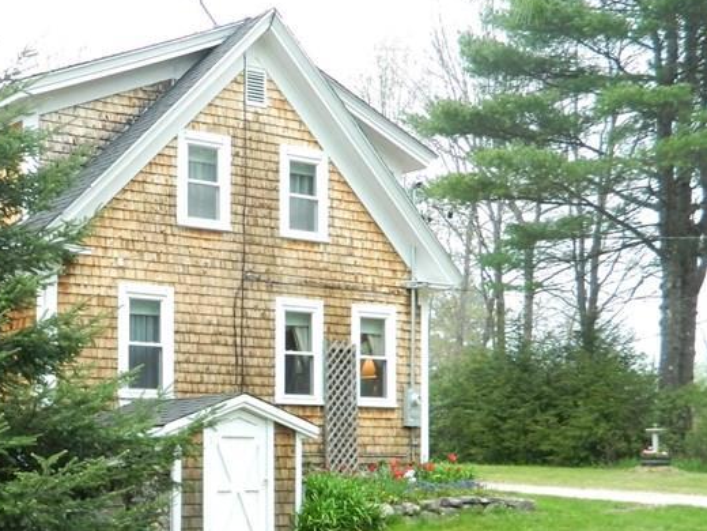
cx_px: 26
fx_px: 1246
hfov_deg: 29.9
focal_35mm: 61
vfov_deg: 23.6
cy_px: 449
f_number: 3.2
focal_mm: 5.6
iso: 400
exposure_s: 1/60
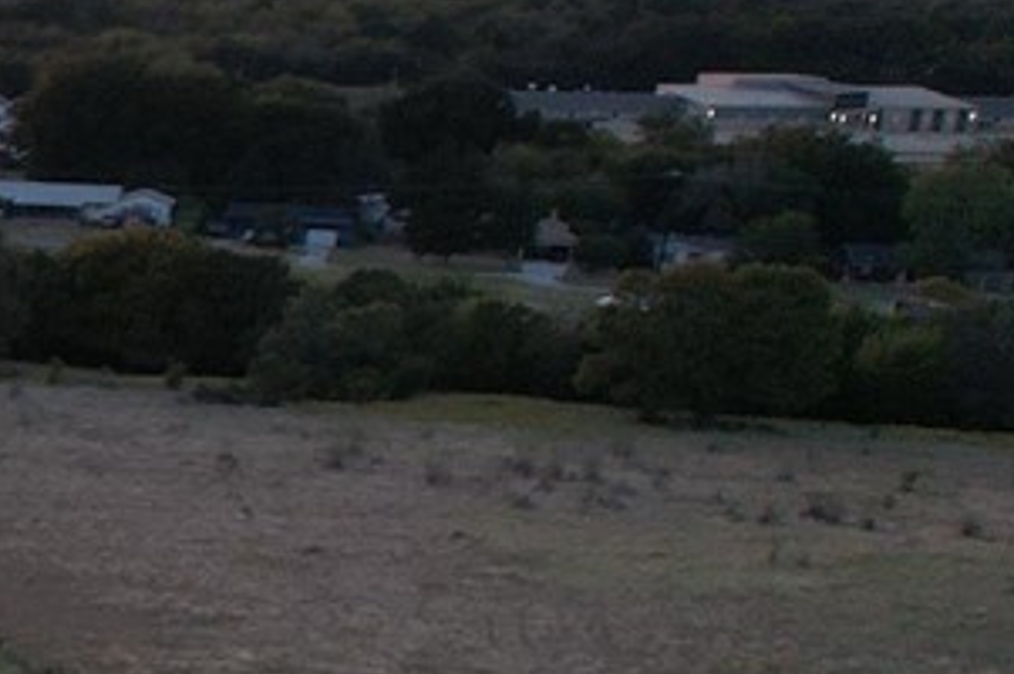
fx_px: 4192
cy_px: 976
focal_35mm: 149
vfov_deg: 9.0
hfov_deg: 9.8
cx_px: -2213
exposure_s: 1/80
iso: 100
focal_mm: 8.38
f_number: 2.8
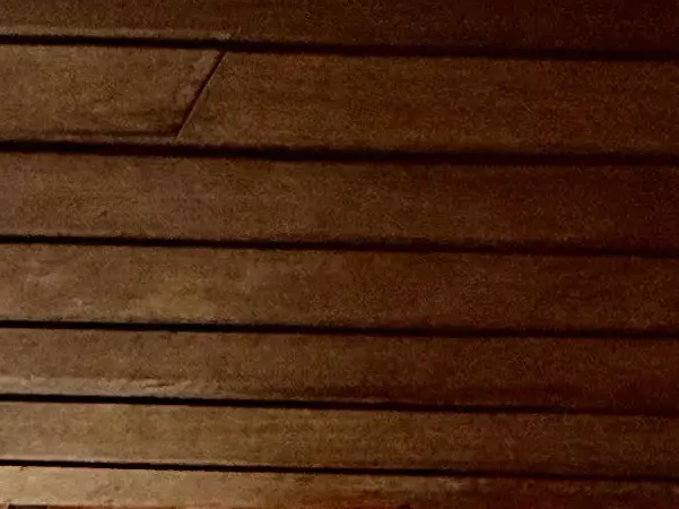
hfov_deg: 16.0
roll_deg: -1.0
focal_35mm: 94
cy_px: 1594
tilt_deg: +1.9
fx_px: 1843
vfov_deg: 10.4
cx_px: -703
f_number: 2.2
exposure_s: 1/970
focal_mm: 2.22
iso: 64
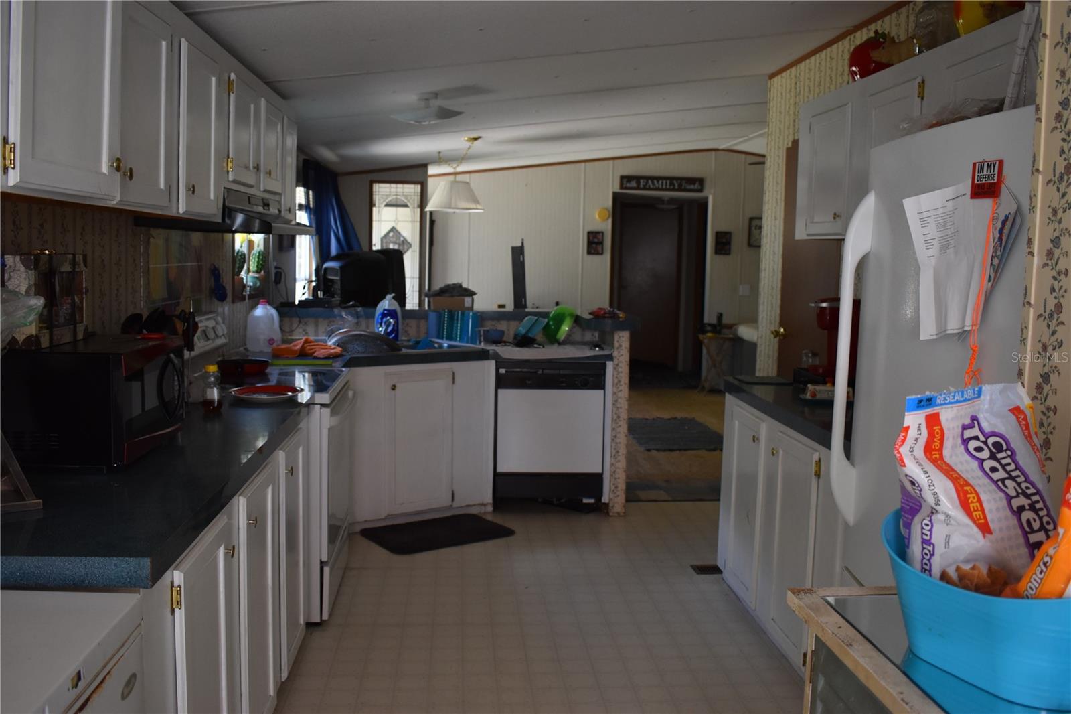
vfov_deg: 40.0
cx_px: 536
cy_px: 357
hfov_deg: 57.2
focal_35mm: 33
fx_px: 981
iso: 900
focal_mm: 22
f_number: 3.8
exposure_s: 1/125
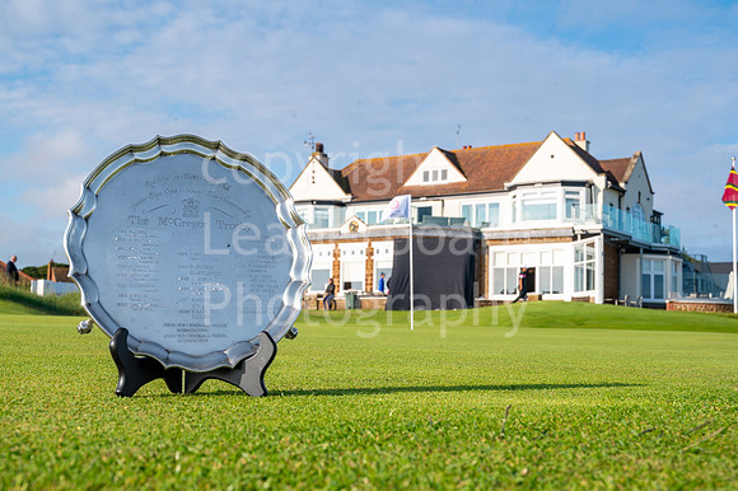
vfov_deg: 27.8
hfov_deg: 40.8
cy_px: 246
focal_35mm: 48
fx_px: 993
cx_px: 369
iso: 100
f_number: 13
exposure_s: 1/80
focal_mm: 47
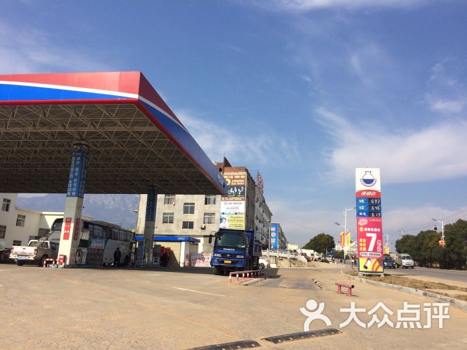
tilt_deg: +11.4
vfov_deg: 48.2
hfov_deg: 61.7
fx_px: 391
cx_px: 234
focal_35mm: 29
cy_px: 175
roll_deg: -2.0
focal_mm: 4.15
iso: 32
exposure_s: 1/3165
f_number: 2.2
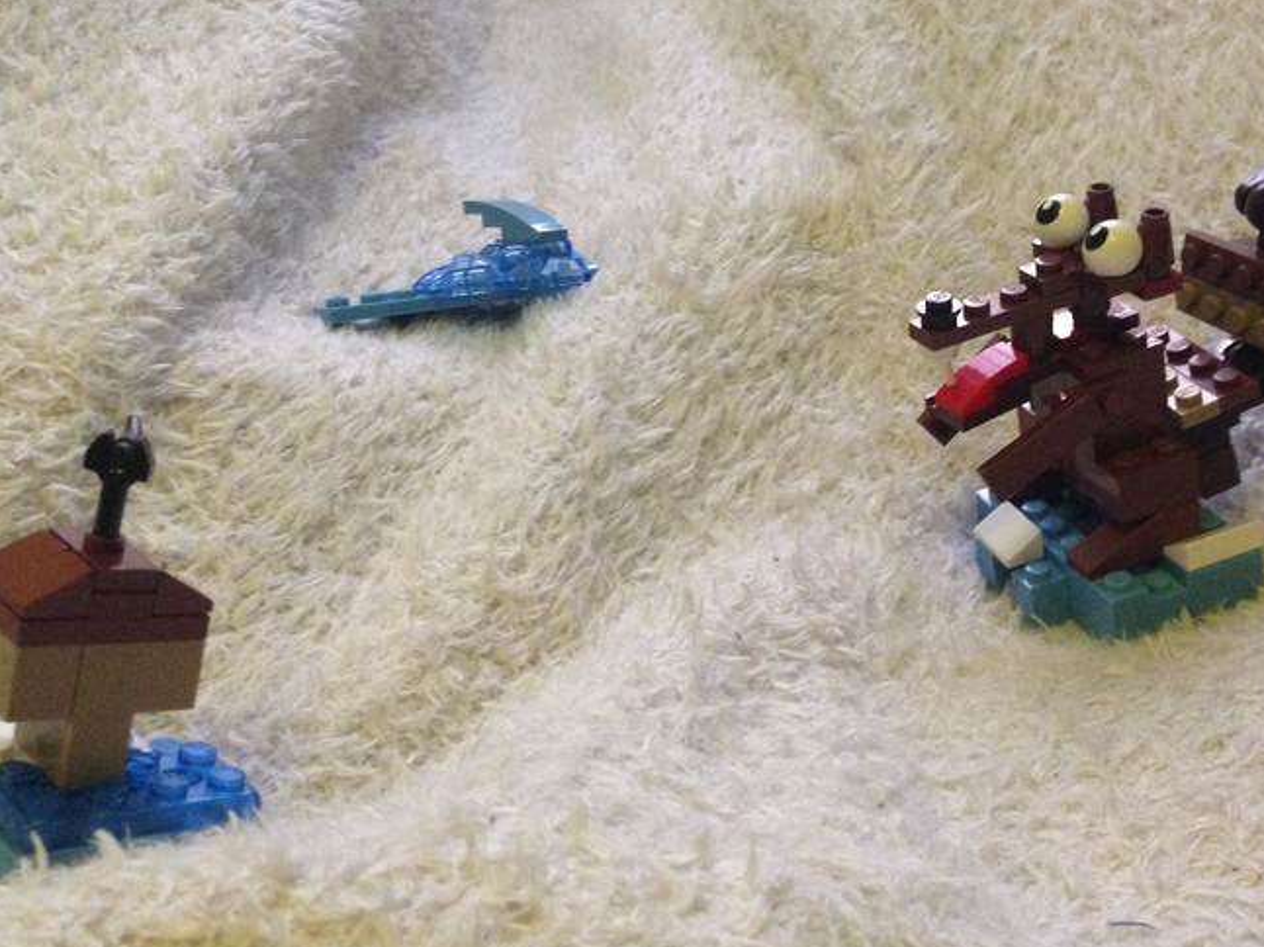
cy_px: 494
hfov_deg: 41.2
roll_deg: -0.8
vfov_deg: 31.5
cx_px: 657
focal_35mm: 46
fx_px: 1679
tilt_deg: -16.2
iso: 320
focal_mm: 4.12
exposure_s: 1/17
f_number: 2.4
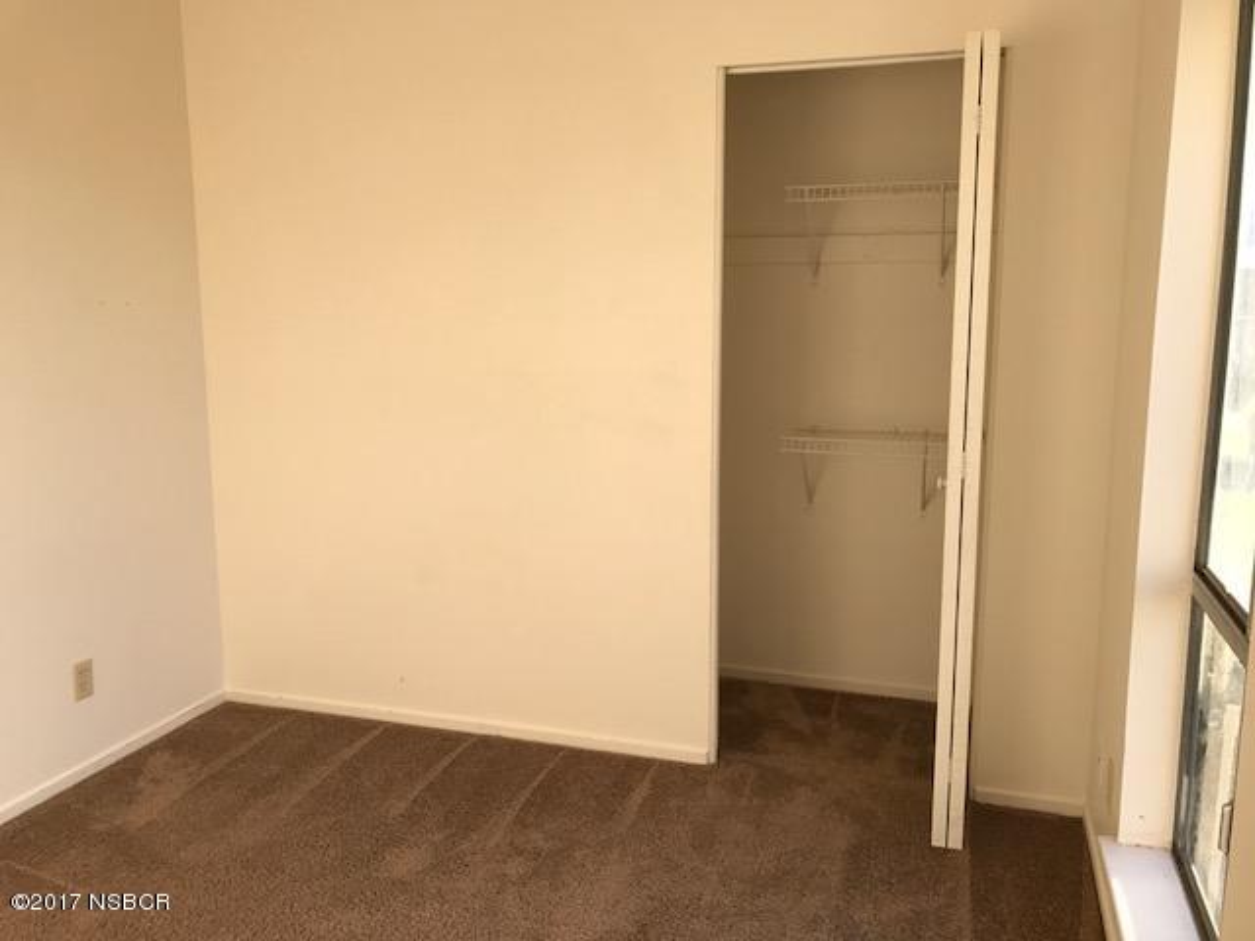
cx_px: 628
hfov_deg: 63.4
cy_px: 470
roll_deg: +0.3
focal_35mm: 28
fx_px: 1015
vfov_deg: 49.7
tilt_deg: -8.4
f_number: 1.8
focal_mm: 3.99
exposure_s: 1/163
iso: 20
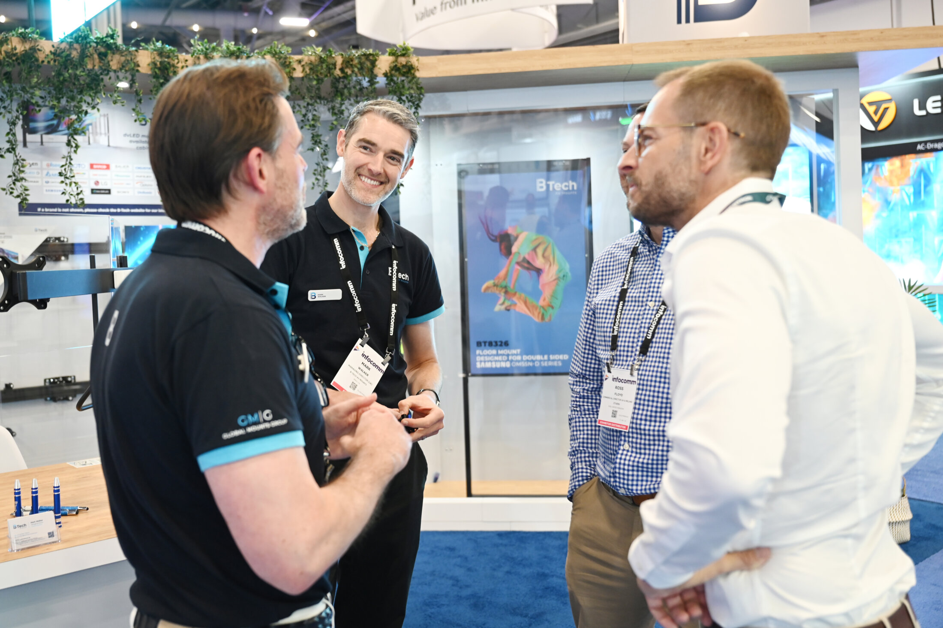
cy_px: 314
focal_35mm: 32
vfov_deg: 40.5
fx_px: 851
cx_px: 472
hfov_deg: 58.0
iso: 1250
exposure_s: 1/125
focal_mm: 32.5
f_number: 3.2
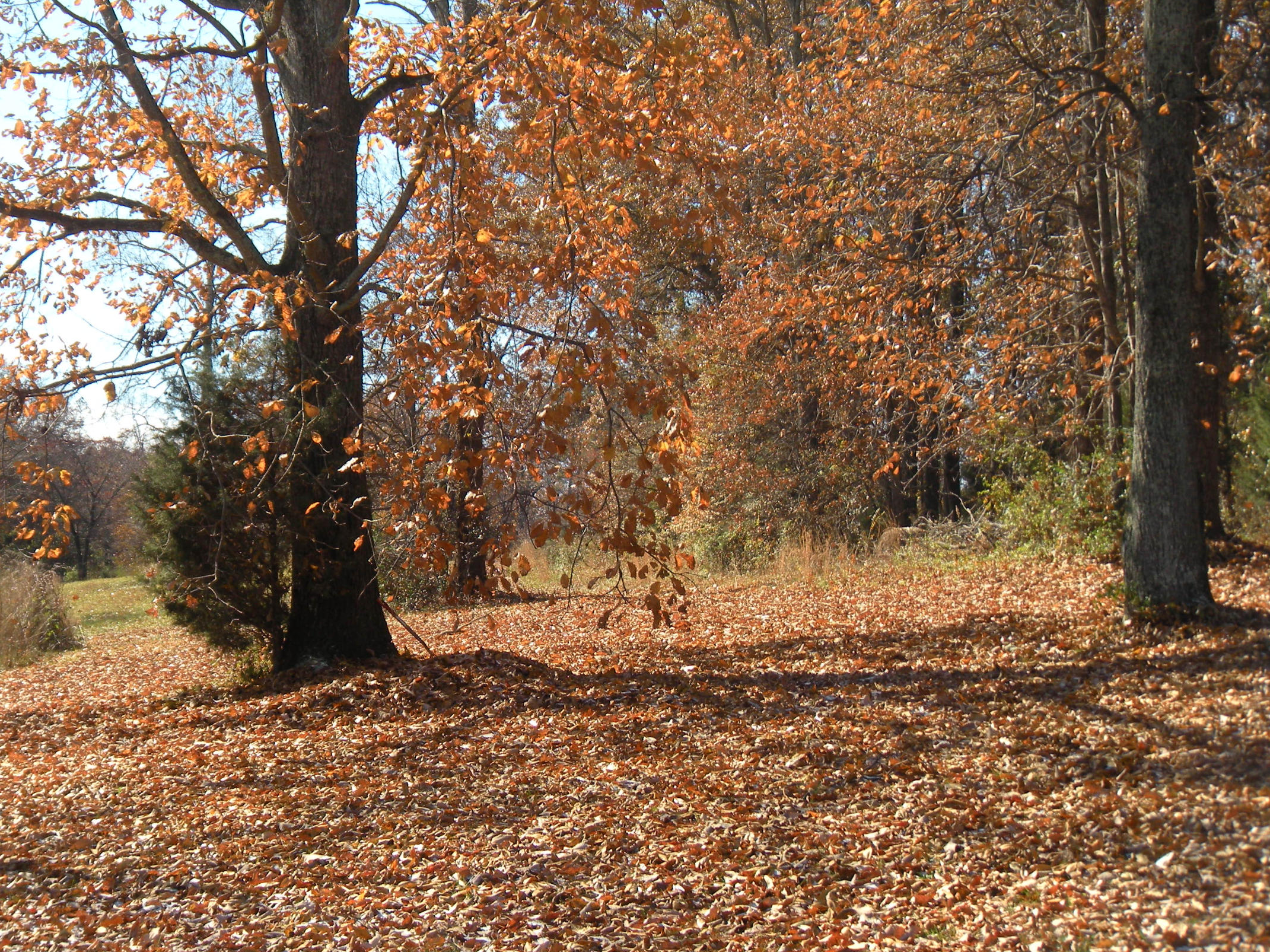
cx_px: 602
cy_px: 371
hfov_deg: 25.7
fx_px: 2788
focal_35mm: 76
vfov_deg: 19.4
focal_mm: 10.2
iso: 64
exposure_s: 1/221
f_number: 4.3
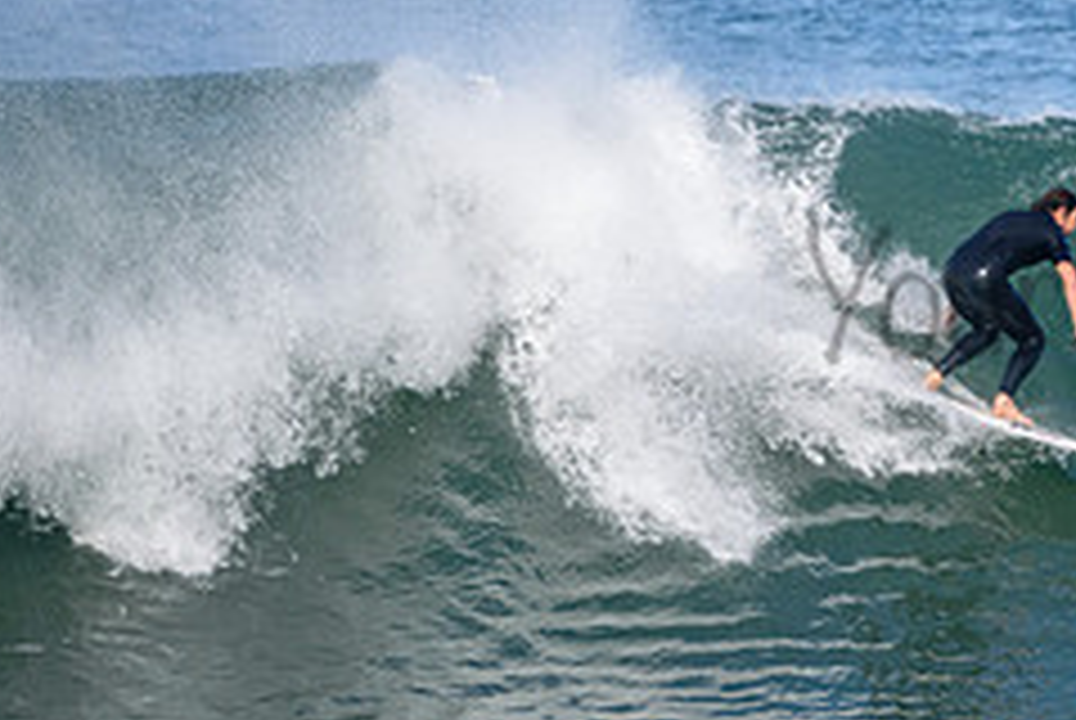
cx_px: 1270
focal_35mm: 1090
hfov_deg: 1.9
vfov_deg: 1.3
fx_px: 32618
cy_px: 254
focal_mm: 300
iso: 400
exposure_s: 1/2000
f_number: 5.6
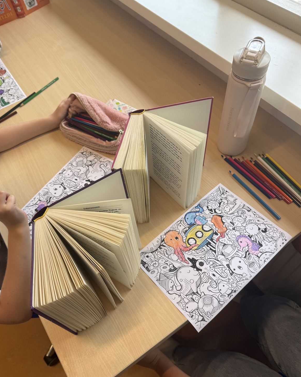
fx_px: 290
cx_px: 147
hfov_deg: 54.9
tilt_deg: -58.7
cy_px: 201
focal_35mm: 26
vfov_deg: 66.0
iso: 80
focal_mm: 6.76
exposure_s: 1/299
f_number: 1.78
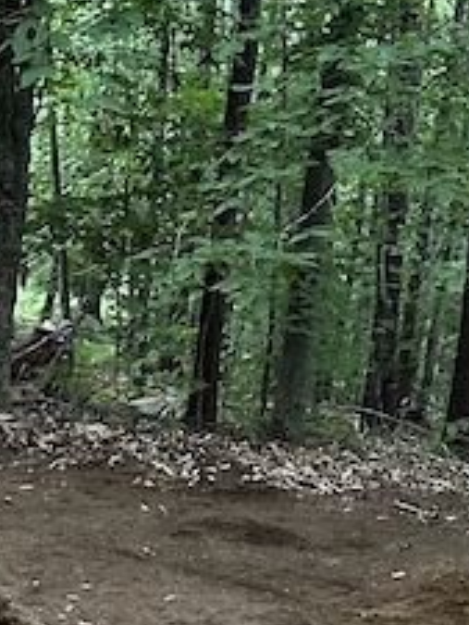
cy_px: 669
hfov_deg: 13.6
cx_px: 200
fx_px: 1967
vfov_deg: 17.5
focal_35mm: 109
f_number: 1.78
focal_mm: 6.86
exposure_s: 1/33
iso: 1000
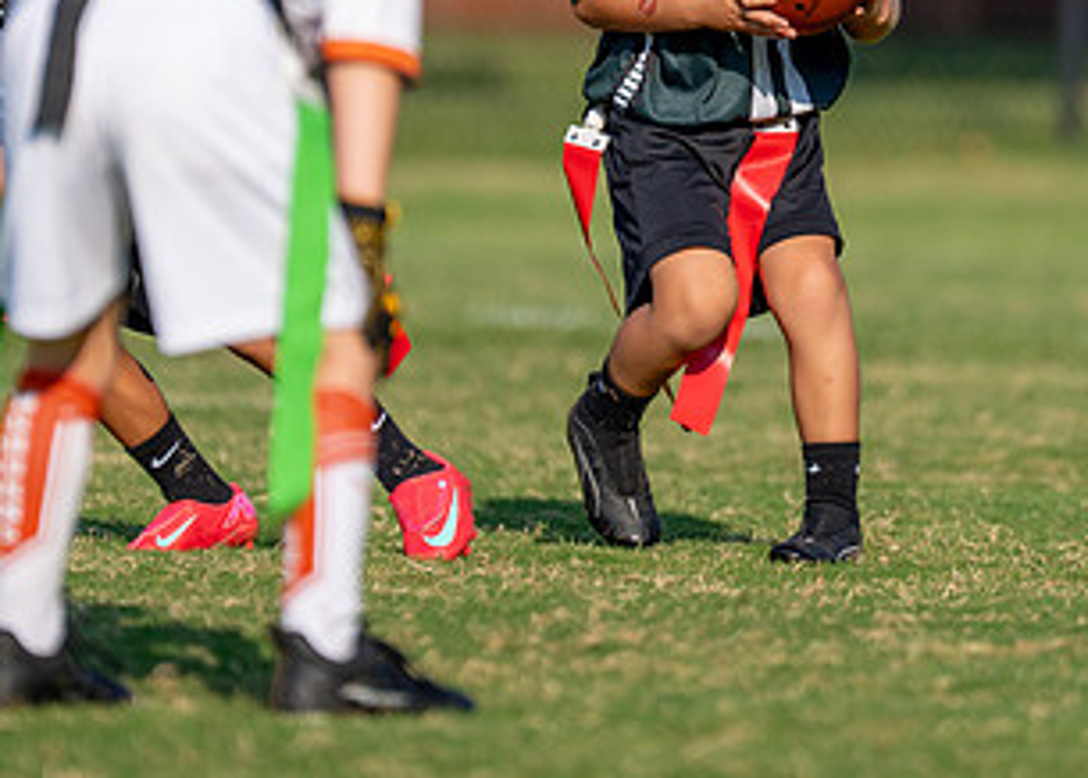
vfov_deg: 2.8
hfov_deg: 3.9
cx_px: 791
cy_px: 9
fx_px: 16072
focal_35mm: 520
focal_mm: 200
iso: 200
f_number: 2.8
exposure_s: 1/4000
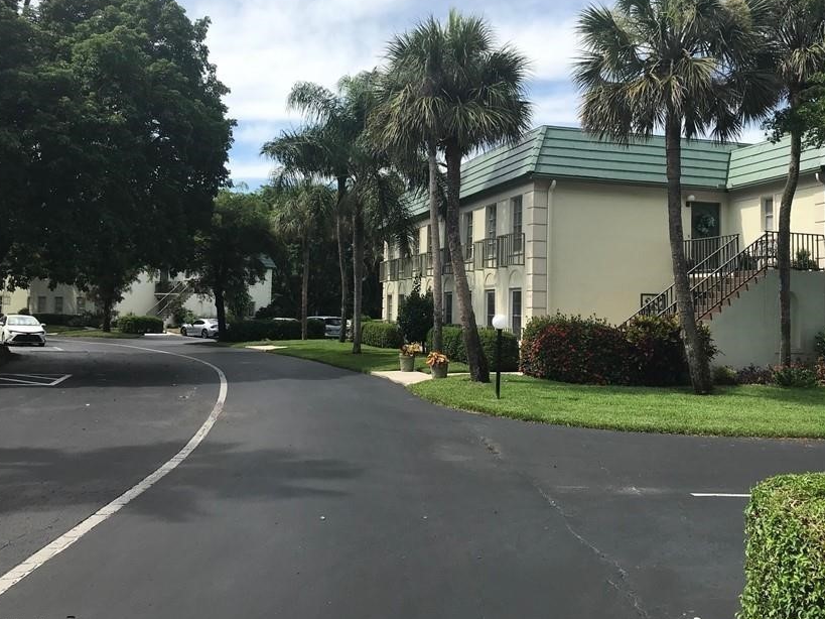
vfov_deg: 40.6
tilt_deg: +4.2
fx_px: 834
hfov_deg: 52.6
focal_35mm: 35
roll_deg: -1.9
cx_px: 436
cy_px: 259
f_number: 1.8
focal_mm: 3.99
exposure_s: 1/2083
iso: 20
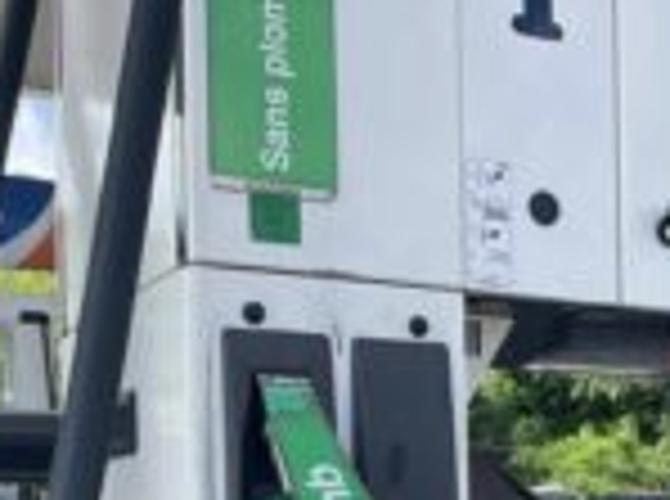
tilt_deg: +0.9
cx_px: 769
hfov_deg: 25.4
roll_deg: +0.5
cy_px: 509
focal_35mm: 70
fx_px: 1352
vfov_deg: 20.2
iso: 32
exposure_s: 1/1221
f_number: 1.6
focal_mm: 4.2
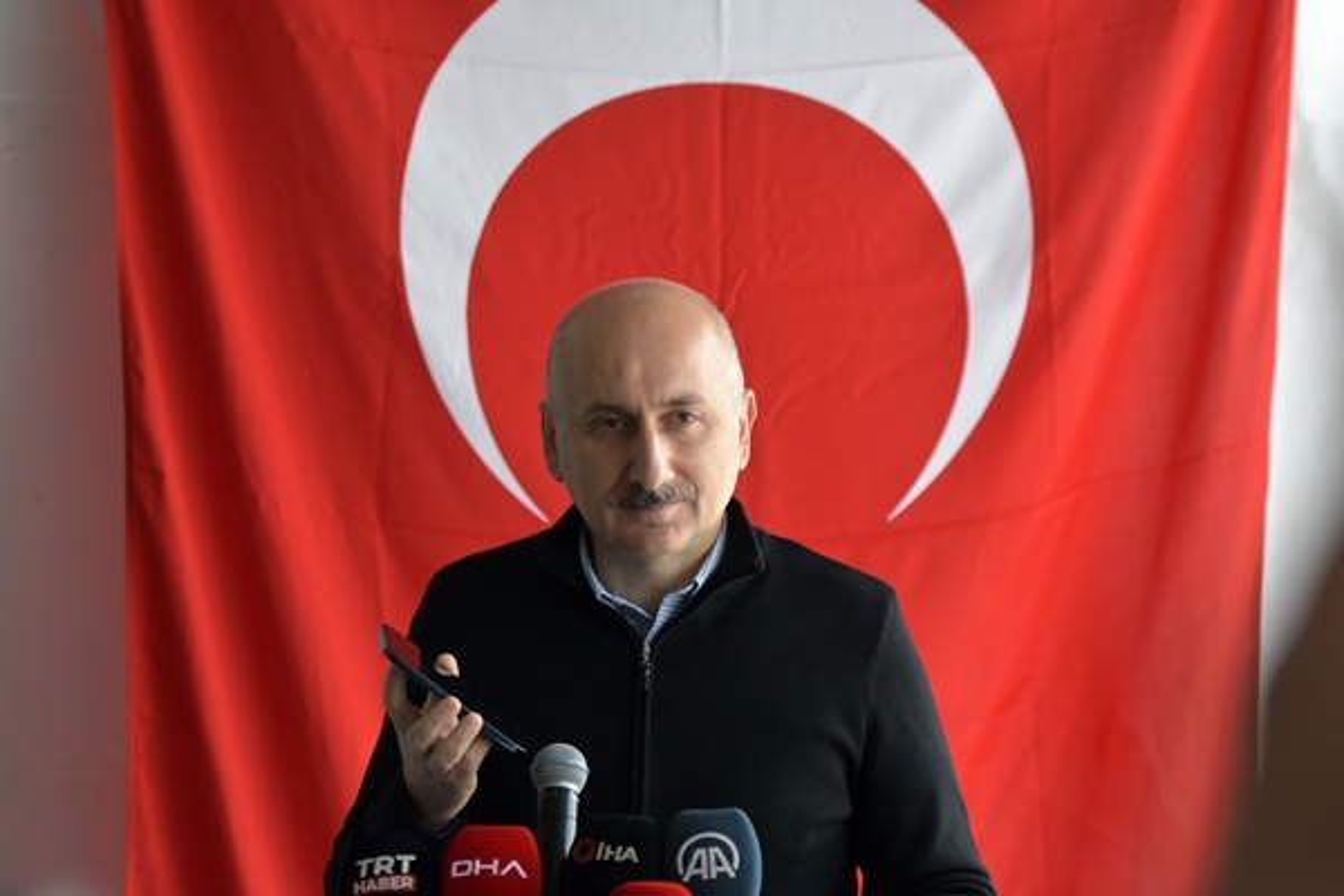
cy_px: 448
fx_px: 5320
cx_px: 672
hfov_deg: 14.4
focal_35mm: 142
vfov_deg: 9.6
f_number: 2.8
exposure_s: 1/400
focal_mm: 95
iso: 1250
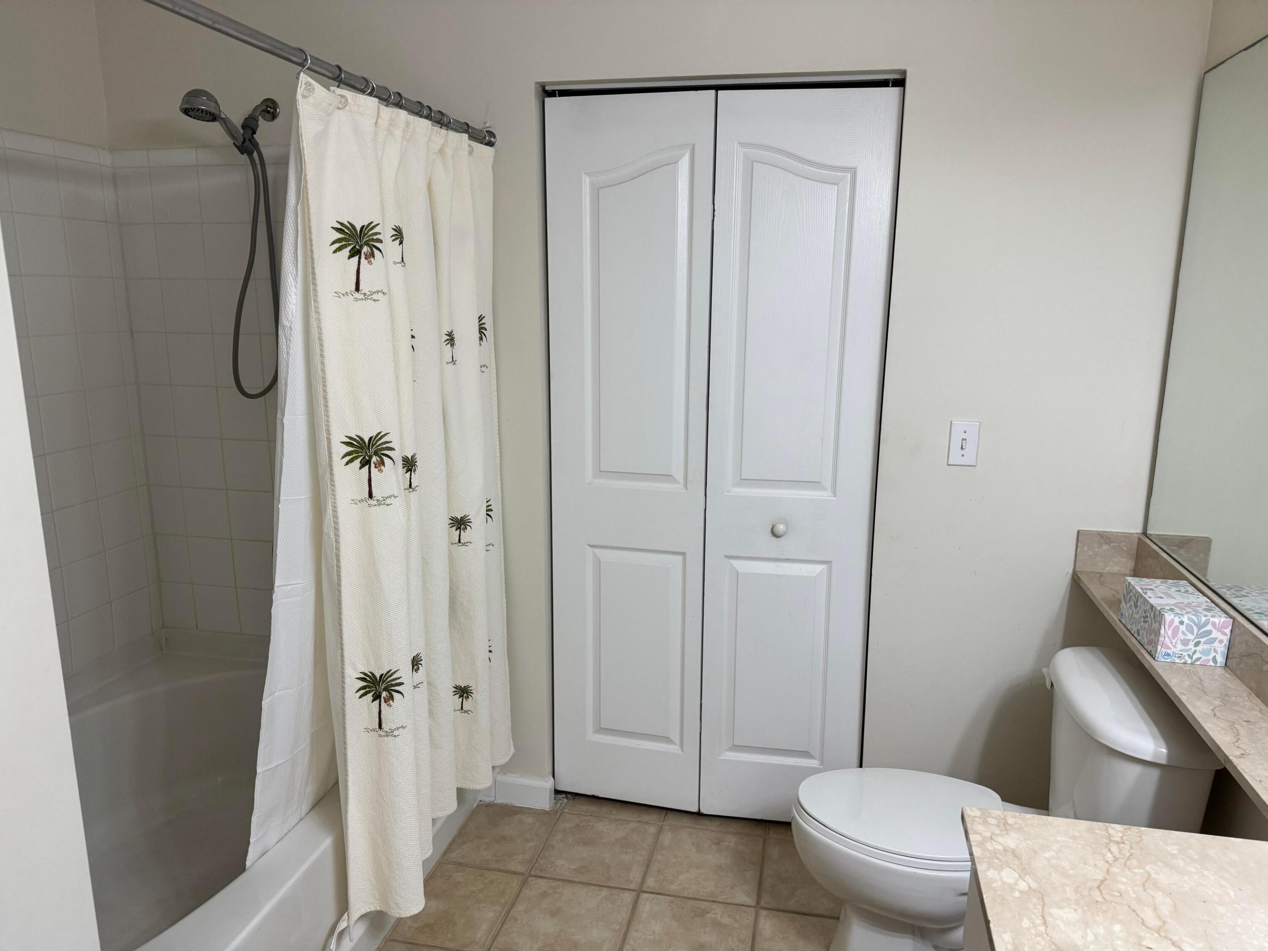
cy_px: 476
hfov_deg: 71.6
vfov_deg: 56.8
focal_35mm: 24
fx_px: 879
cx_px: 634
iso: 160
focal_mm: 6.8
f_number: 1.8
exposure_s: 1/120
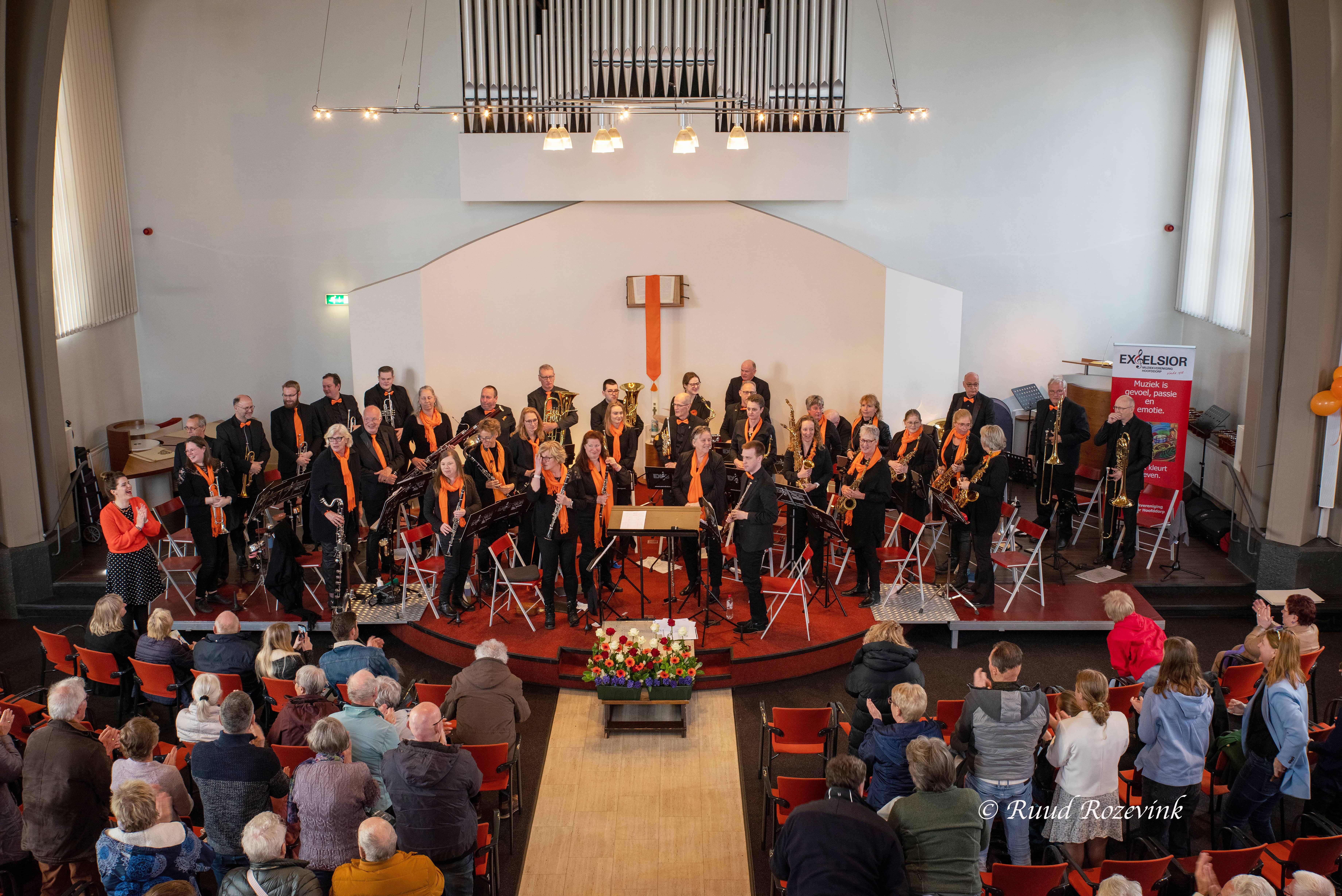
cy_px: 448
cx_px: 671
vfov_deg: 36.9
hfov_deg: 53.1
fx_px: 1342
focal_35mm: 36
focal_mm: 36
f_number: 6.3
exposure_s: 1/50
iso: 800
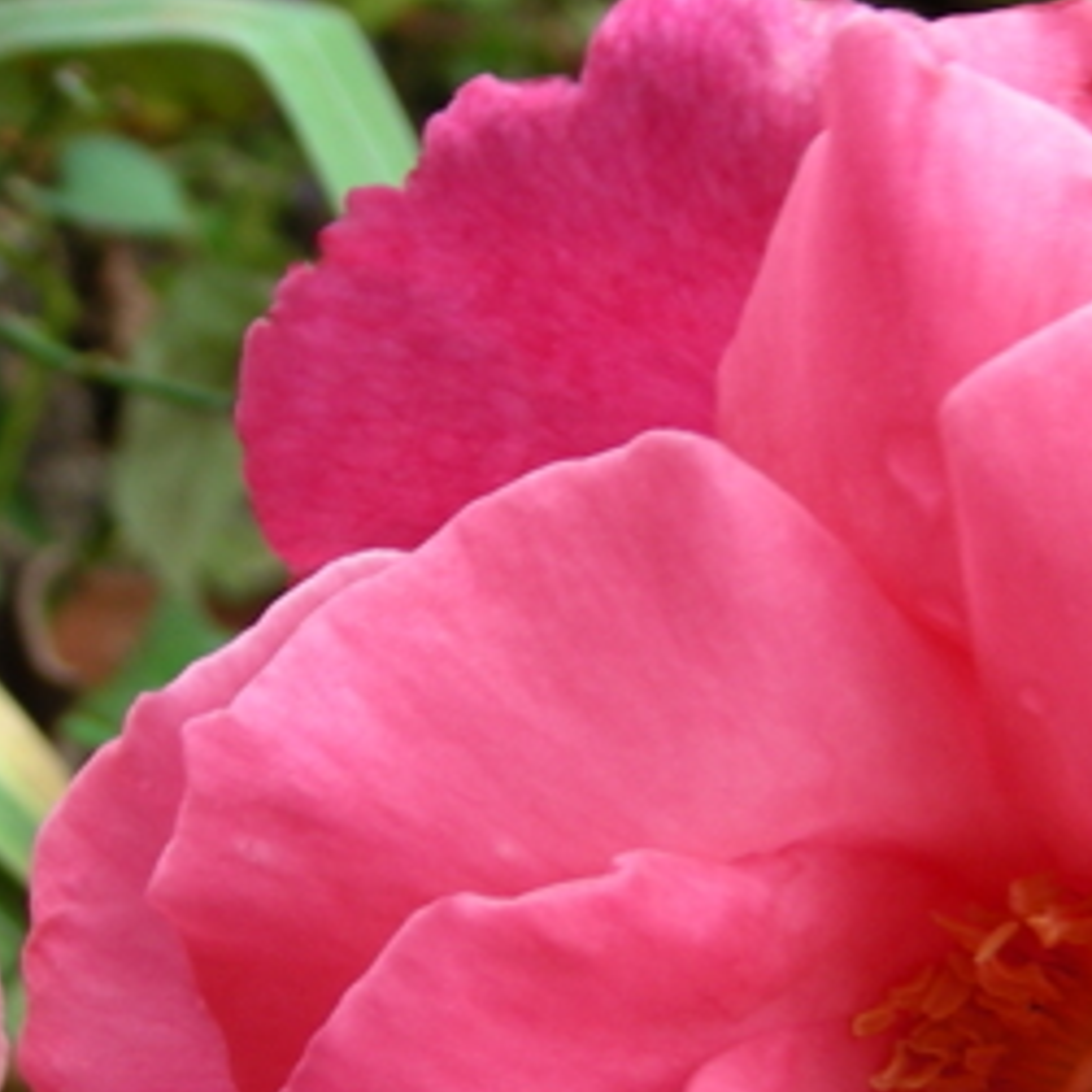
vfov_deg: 16.0
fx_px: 3819
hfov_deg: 16.1
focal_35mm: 107
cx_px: 966
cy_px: 1057
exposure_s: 1/36.6
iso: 50
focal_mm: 6.3
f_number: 3.5
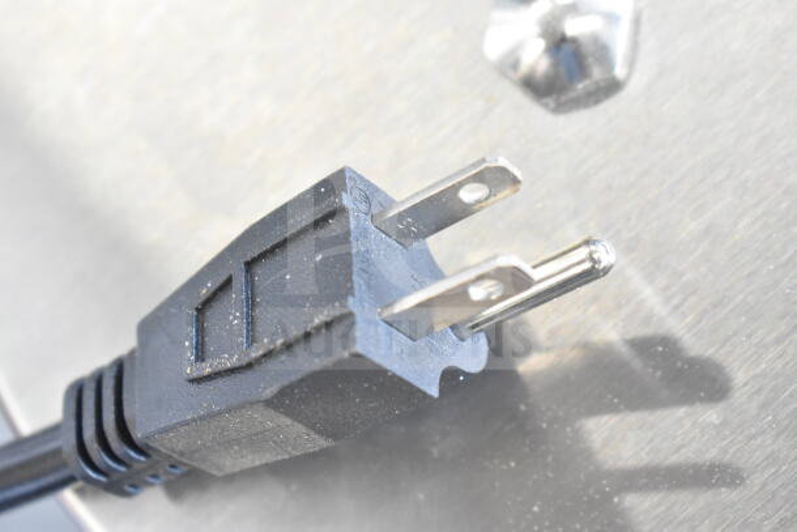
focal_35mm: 82
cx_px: 398
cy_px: 266
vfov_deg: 16.6
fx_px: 1827
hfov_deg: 24.6
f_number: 5.6
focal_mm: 55
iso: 8000
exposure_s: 1/100
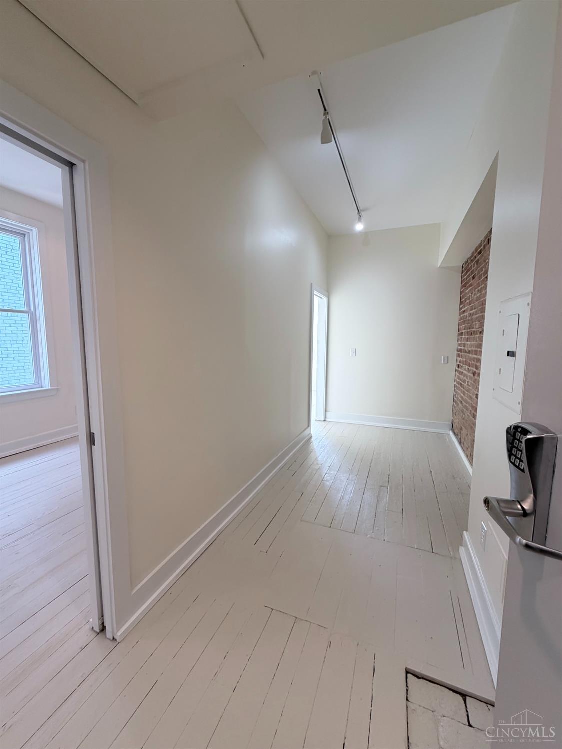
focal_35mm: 14
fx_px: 303
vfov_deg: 102.0
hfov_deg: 85.7
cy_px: 374
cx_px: 281
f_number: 2.2
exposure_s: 1/120
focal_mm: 2.22
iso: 160
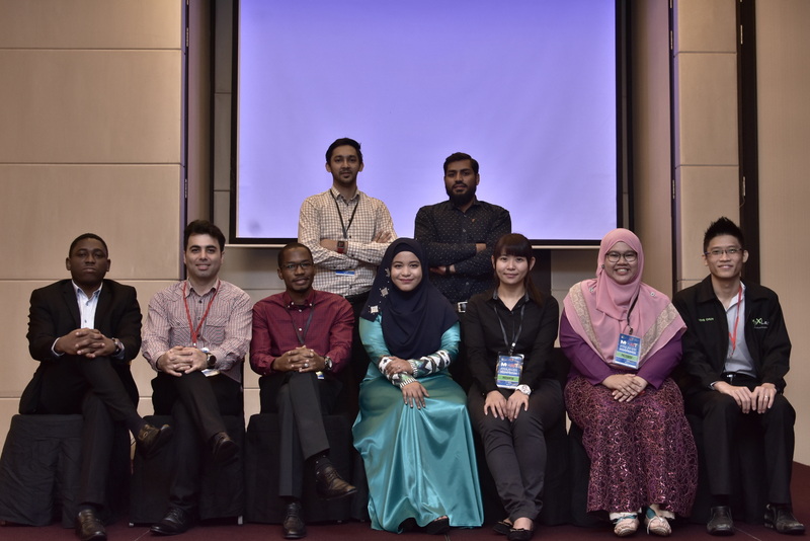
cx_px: 405
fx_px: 1182
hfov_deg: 37.8
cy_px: 270
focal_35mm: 52
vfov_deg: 25.8
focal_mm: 35
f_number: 6.3
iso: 1000
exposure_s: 1/50
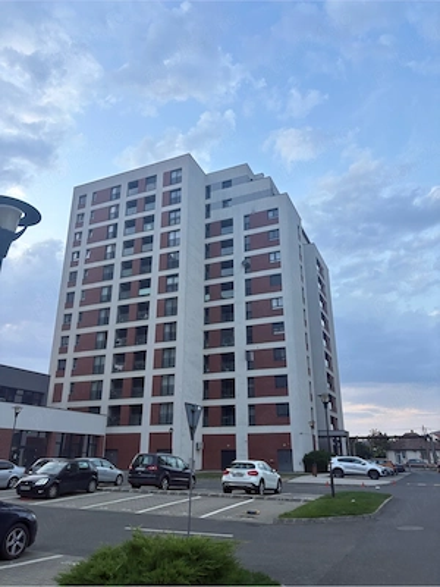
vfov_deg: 67.3
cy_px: 294
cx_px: 220
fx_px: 441
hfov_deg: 53.1
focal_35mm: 26
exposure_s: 1/179
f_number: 1.6
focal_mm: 5.96
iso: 40
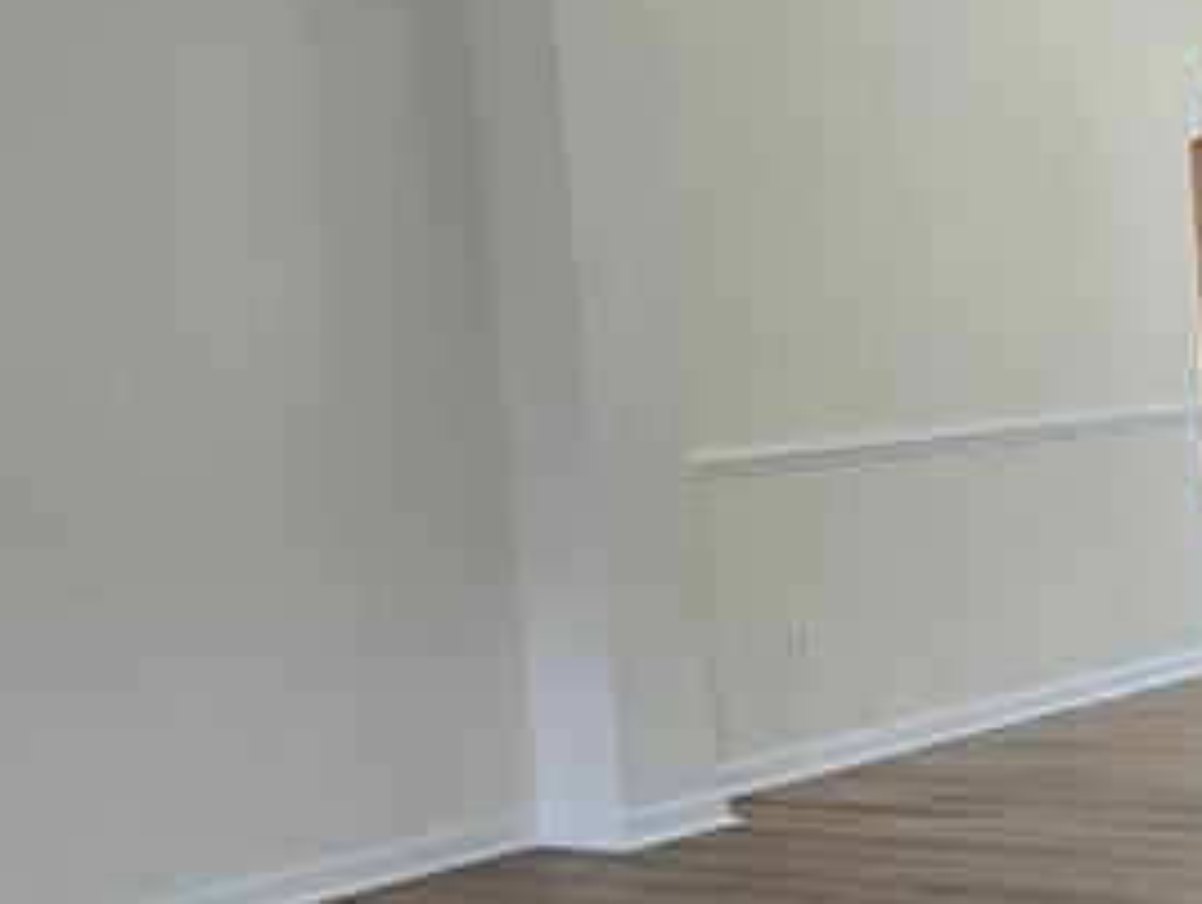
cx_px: 1328
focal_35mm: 70
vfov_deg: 21.1
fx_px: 2434
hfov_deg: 25.7
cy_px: 459
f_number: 2.2
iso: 80
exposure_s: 1/60
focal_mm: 2.2
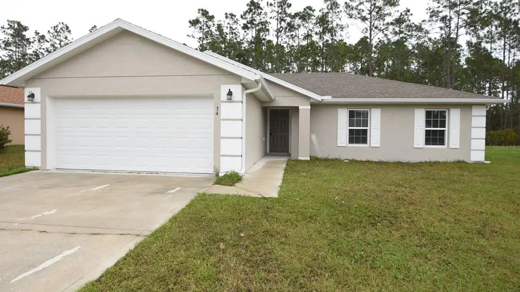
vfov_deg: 58.3
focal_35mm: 19
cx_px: 260
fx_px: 262
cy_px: 147
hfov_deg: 89.6
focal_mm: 12
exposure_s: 1/80
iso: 100
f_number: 4.5
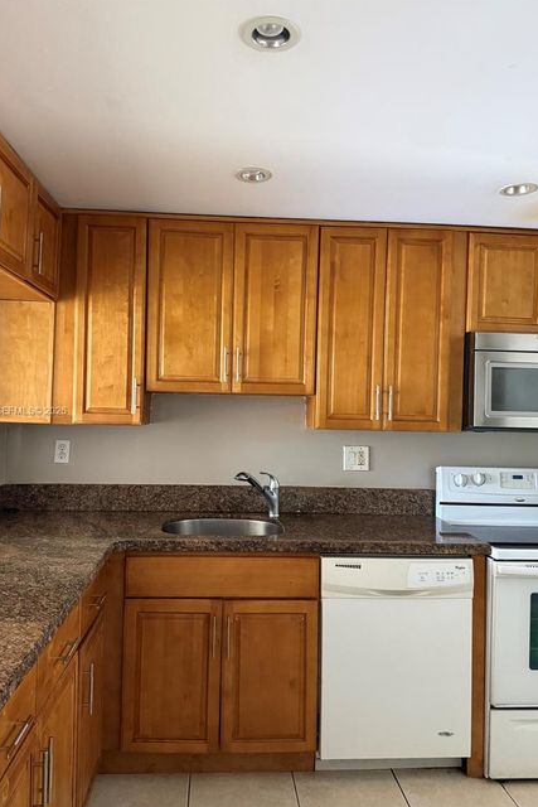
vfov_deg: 69.4
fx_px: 582
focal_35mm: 26
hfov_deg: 49.5
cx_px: 252
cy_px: 412
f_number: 1.78
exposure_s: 1/54
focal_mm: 6.76
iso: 800
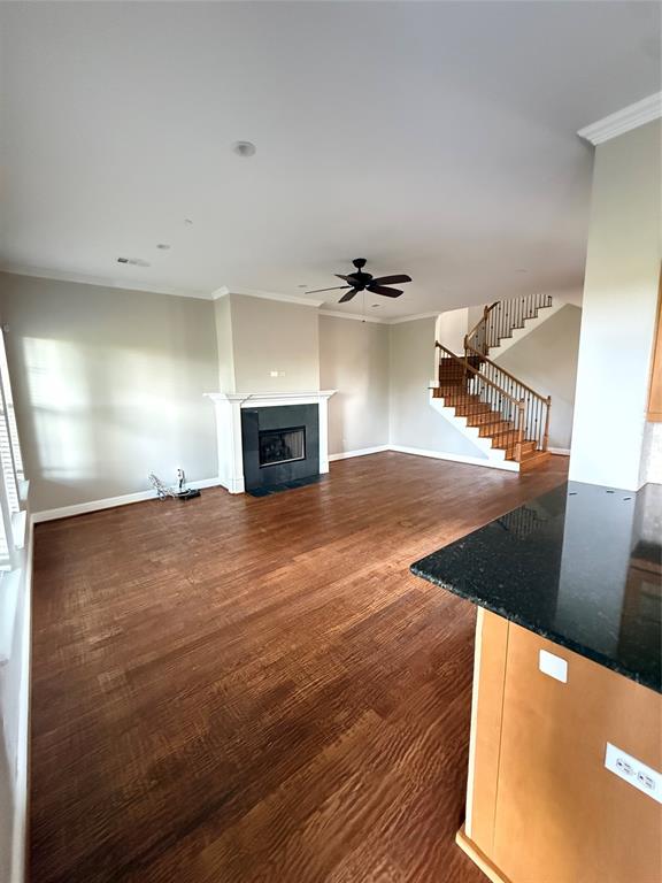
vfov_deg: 102.1
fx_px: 357
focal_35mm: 14
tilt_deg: -9.2
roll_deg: -0.1
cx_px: 331
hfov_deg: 85.7
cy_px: 442
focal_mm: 2.22
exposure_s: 1/47
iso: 1600
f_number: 2.2
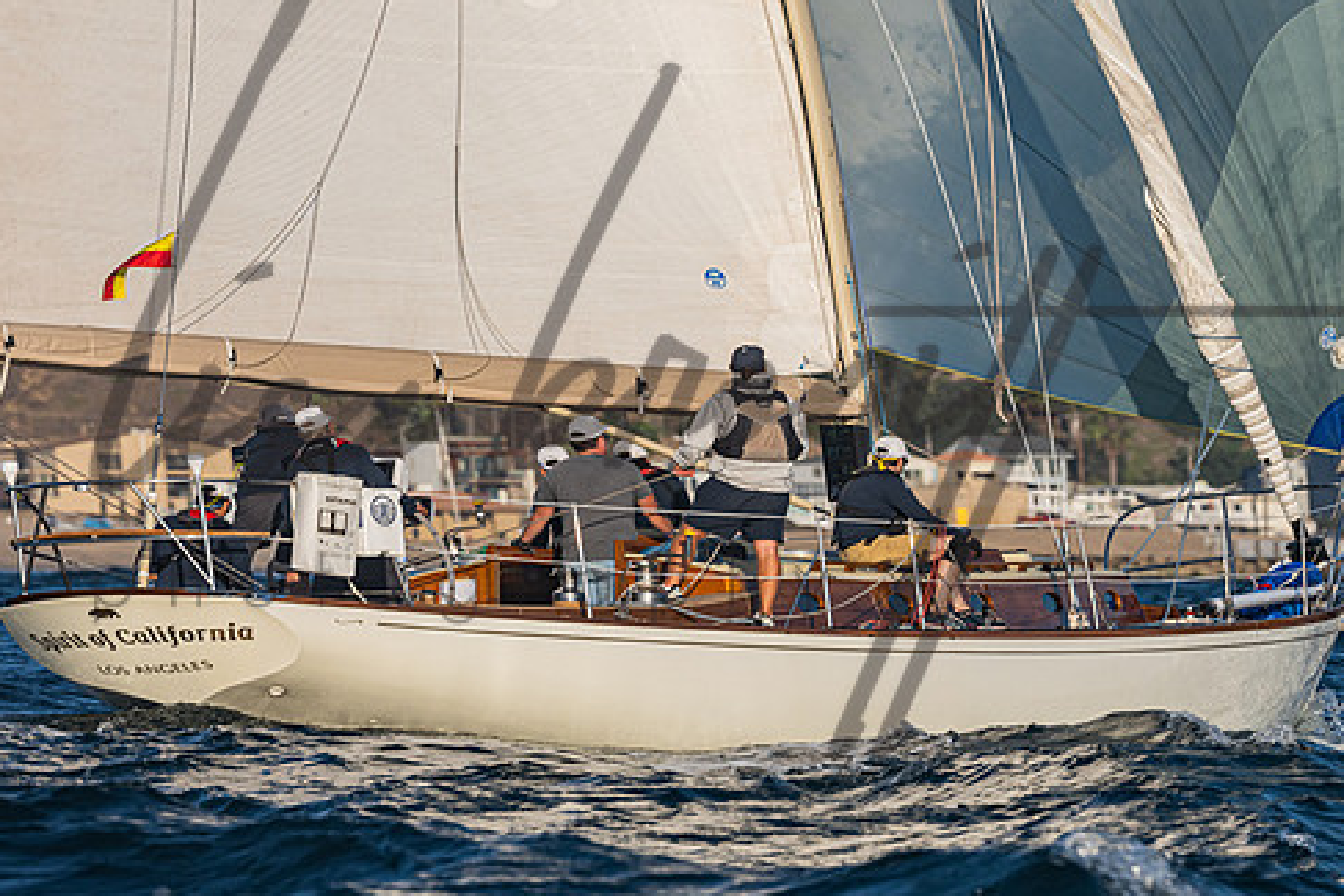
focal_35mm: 437
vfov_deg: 3.1
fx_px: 16319
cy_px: 228
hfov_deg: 4.7
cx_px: 820
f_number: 7.1
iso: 400
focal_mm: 270
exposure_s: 1/2000
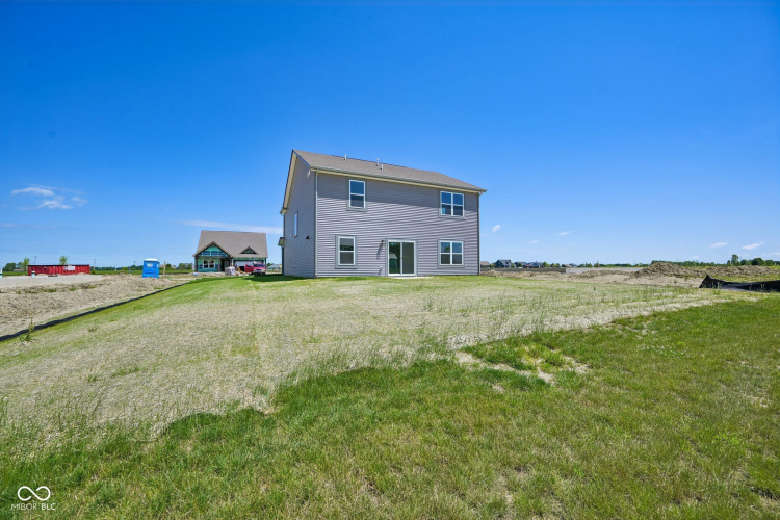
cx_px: 390
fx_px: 303
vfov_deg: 81.2
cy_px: 260
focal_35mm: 14
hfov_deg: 104.3
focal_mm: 14
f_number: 8
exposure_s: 1/400
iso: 100
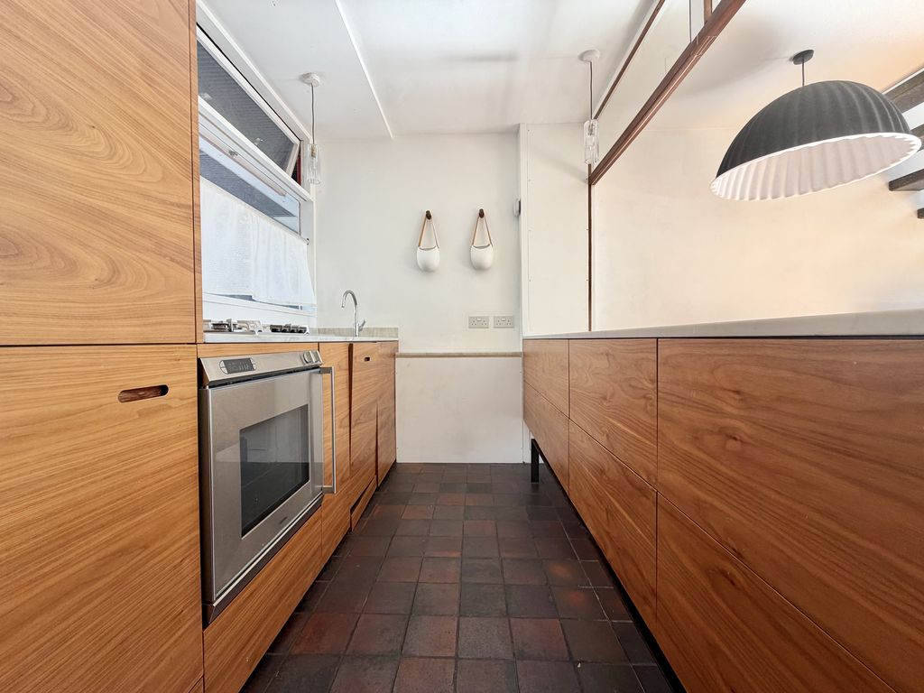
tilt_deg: -0.8
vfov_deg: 85.7
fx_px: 374
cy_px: 346
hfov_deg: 102.1
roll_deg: +0.6
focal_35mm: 14
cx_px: 462
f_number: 2.2
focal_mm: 2.22
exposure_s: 1/121
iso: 64
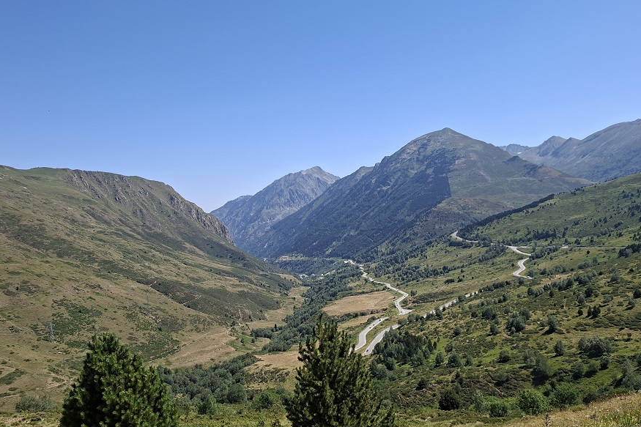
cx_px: 338
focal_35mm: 28
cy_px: 234
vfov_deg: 46.3
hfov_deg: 65.4
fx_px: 498
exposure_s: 1/1239
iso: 50
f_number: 1.8
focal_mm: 5.54
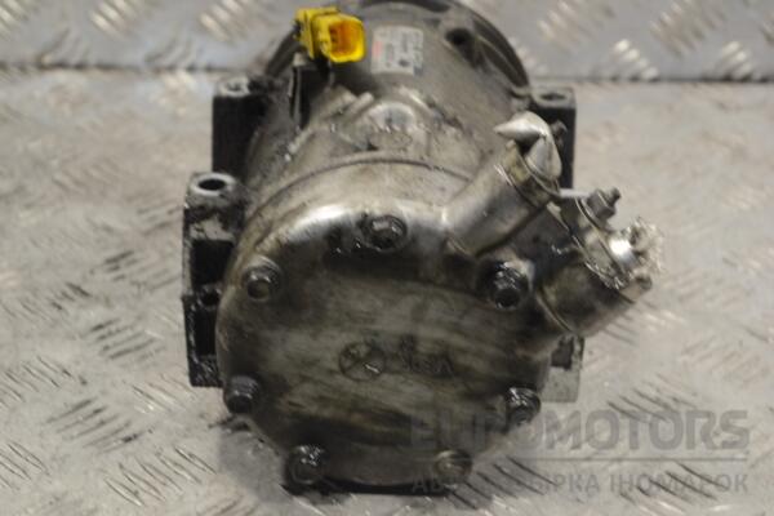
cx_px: 387
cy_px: 258
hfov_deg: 24.6
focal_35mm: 82
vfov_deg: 16.6
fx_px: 1774
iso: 320
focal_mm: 55
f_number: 5.6
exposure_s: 1/30
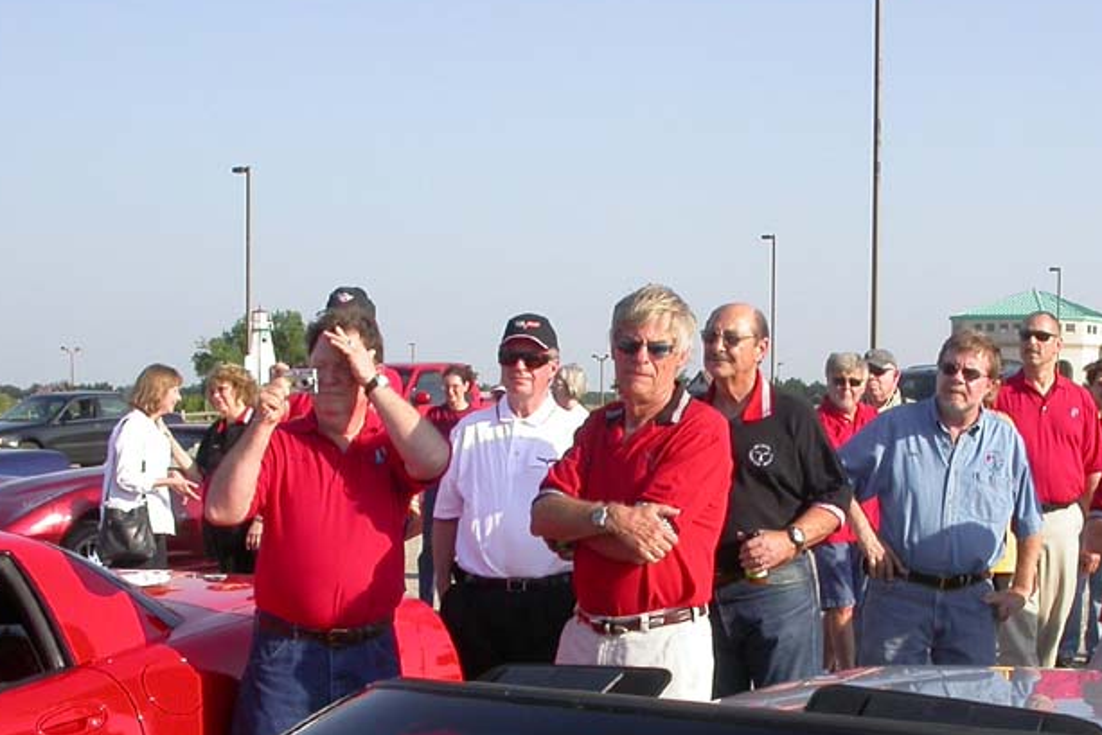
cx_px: 721
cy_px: 550
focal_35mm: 66
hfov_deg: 30.3
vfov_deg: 20.5
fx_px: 2021
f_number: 6.7
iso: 100
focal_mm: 7.85
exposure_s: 1/252
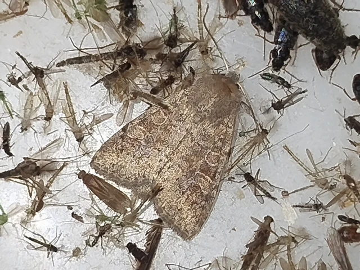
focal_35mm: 141
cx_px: 180
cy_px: 135
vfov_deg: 10.5
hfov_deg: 14.0
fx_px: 1466
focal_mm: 5.31
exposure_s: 1/50
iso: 100
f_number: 1.7
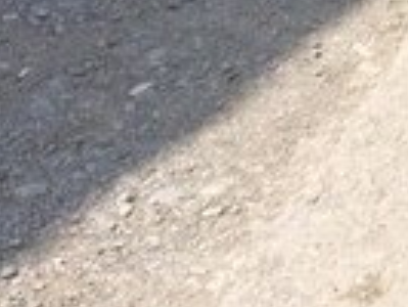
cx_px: 862
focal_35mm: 144
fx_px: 1699
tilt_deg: -15.9
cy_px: -275
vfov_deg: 9.7
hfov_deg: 11.9
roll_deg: +1.5
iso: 32
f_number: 2.2
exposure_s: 1/1642
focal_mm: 4.15
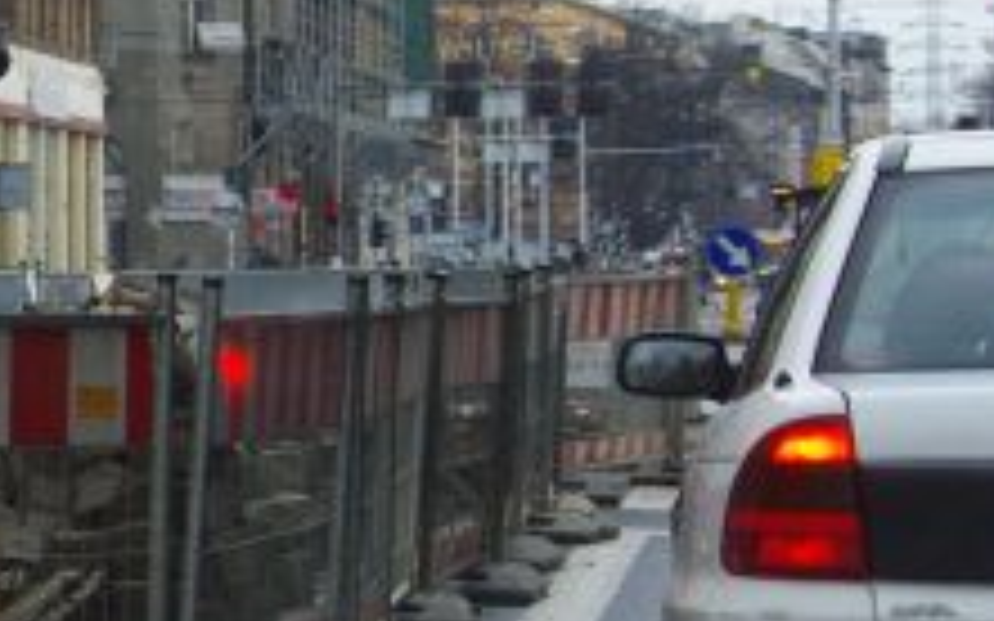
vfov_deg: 4.3
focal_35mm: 303
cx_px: -598
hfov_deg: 6.8
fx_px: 8206
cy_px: 436
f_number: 5.6
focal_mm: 55
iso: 400
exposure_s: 1/125
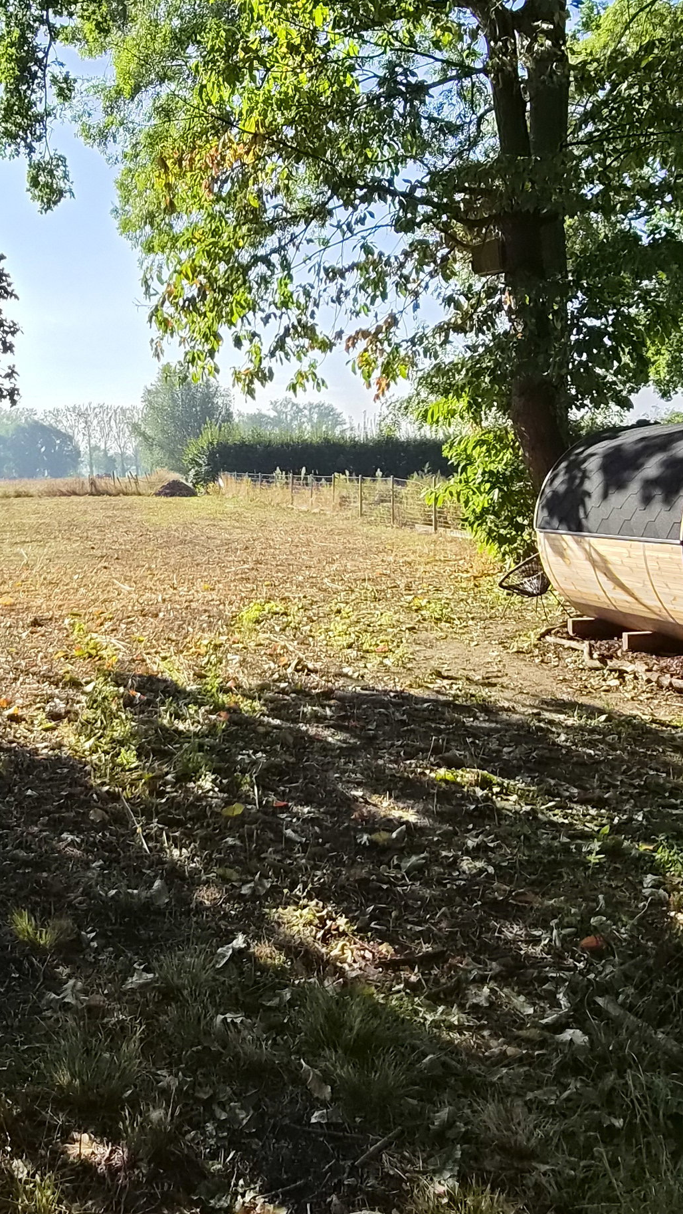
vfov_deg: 62.1
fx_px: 998
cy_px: 490
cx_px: 166
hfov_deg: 36.8
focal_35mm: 31
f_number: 2.2
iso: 100
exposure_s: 1/2688
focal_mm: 2.2
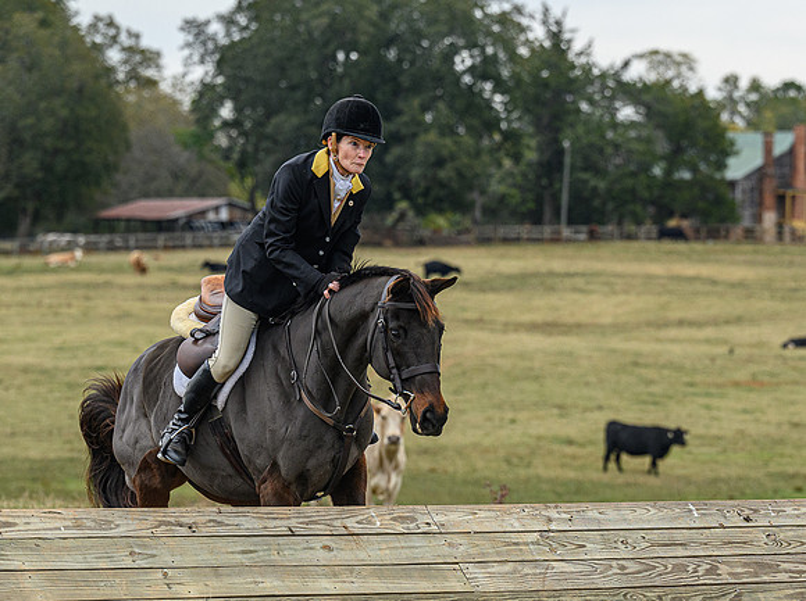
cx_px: 587
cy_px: 425
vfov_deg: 6.7
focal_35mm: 222
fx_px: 5162
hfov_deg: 8.9
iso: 500
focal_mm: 115
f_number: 3.5
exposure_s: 1/800
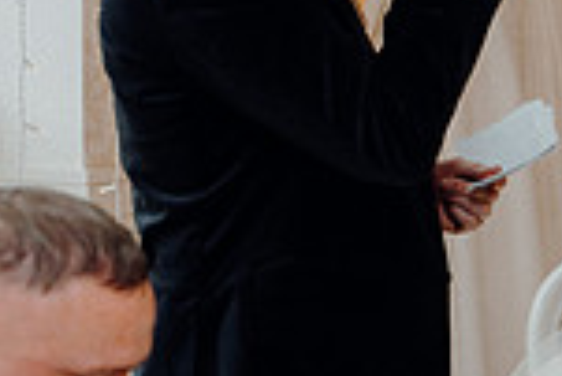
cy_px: 248
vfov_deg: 5.1
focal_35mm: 269
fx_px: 4203
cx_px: 659
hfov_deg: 7.6
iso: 800
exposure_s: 1/160
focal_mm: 70
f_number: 3.5
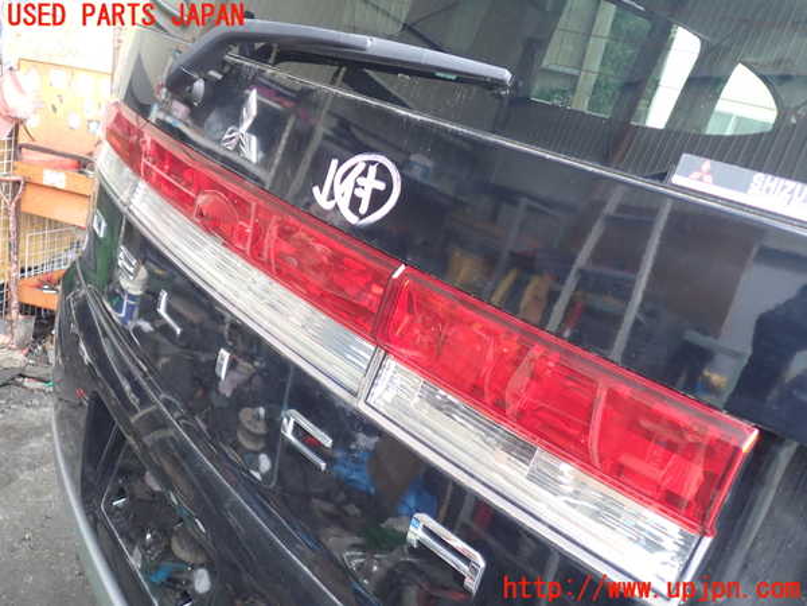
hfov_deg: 60.0
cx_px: 404
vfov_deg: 46.8
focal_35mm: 30
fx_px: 699
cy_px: 303
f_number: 2.3
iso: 125
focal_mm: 5.4
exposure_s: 1/60
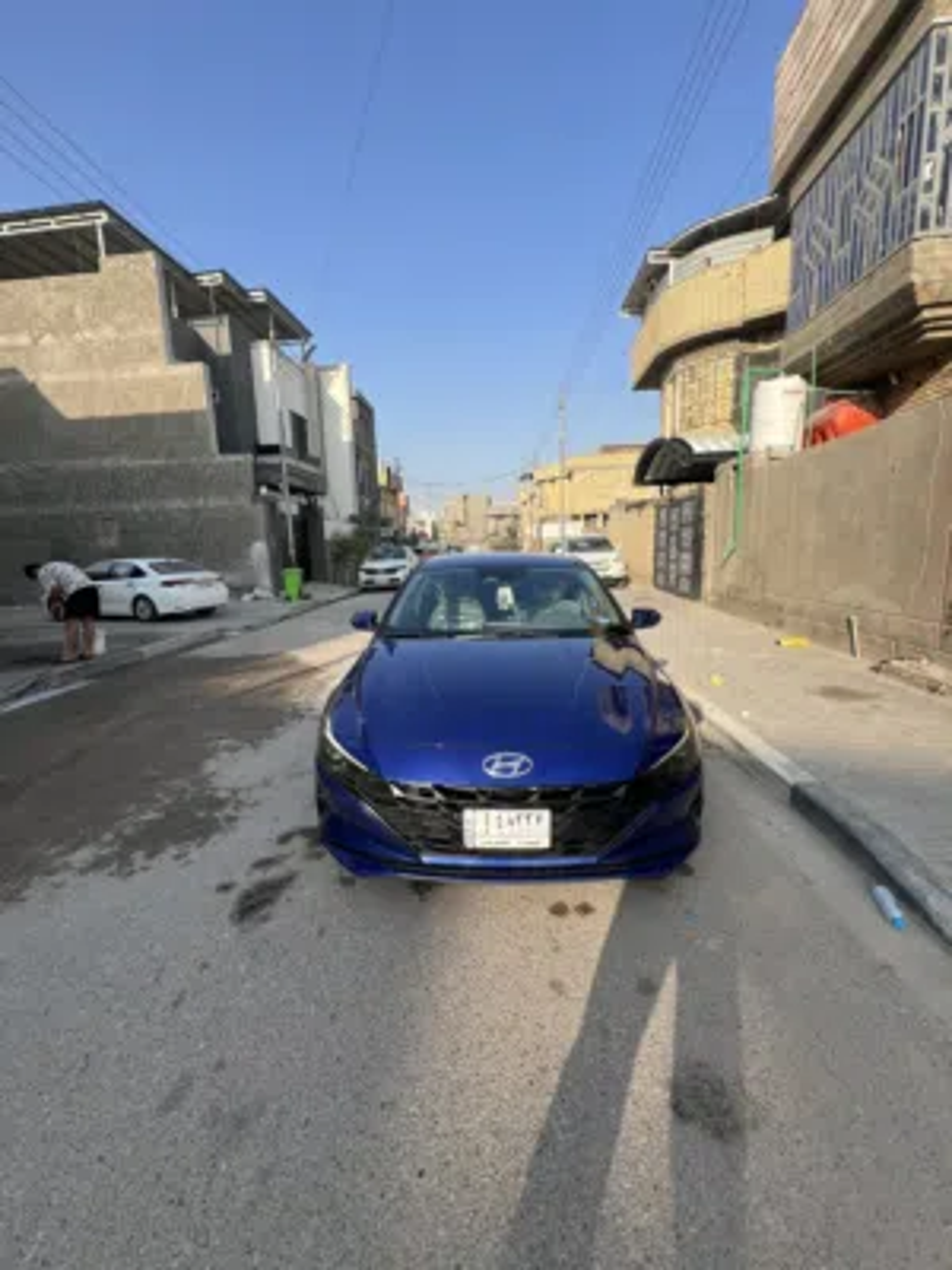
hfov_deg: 89.9
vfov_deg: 106.2
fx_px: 477
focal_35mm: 13
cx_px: 476
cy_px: 635
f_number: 1.8
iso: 32
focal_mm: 1.57
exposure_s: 1/840
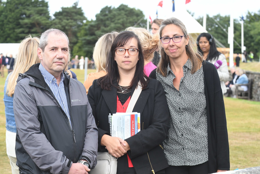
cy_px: 87
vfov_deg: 13.0
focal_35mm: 105
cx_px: 130
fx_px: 758
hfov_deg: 19.5
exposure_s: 1/400
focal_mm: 70
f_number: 10
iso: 500
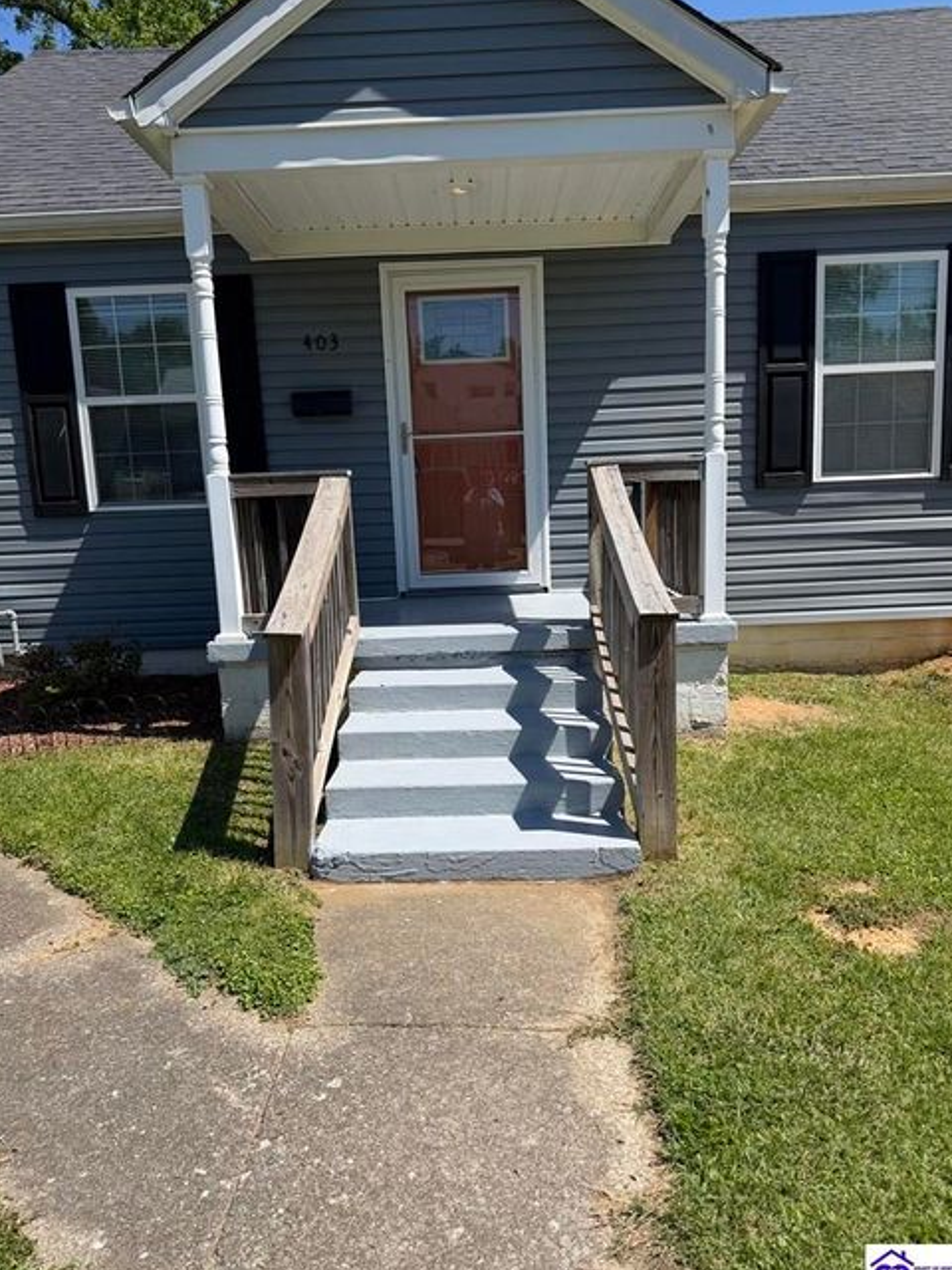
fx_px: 917
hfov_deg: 54.9
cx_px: 480
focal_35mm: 25
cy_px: 638
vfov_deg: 69.4
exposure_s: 1/4975
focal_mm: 6.76
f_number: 1.78
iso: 80
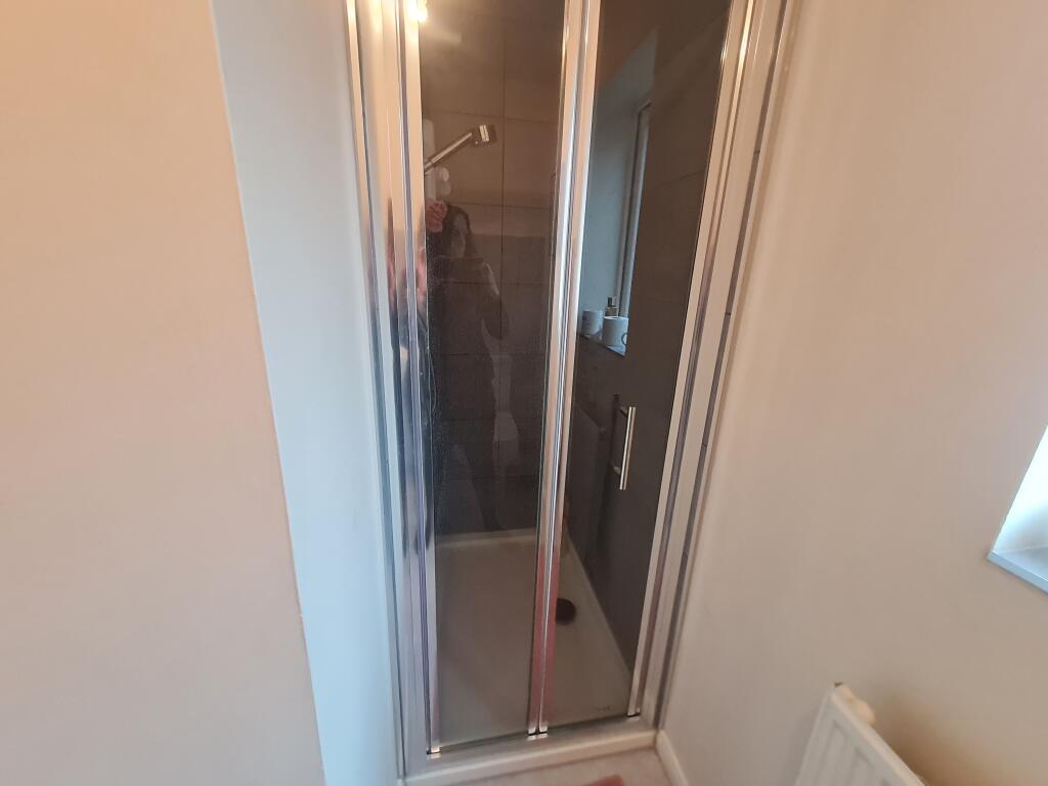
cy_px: 393
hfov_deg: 106.2
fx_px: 394
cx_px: 524
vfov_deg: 89.9
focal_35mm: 13
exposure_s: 1/50
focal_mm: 1.74
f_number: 2.2
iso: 200
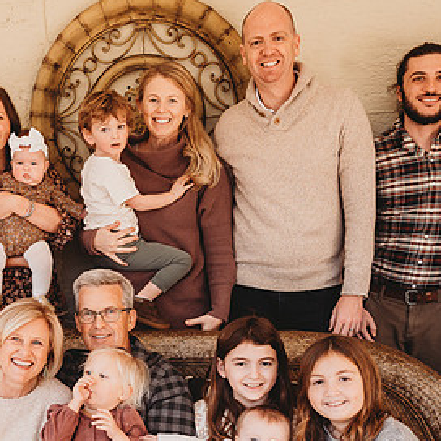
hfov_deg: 33.8
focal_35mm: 49
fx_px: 706
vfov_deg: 34.0
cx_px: 96
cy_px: 325
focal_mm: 24
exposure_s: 1/200
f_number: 4.5
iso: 250
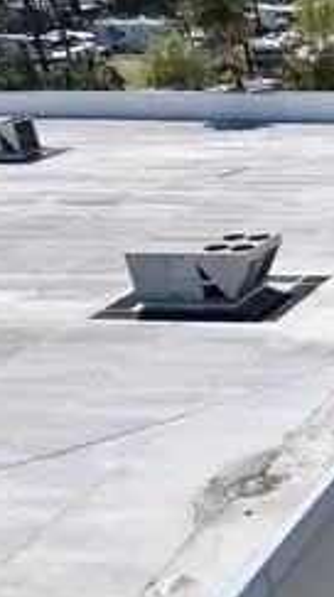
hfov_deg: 13.4
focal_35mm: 69
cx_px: 774
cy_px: 543
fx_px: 1091
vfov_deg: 29.3
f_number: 2.8
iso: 100
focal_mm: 4.5
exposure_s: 1/800
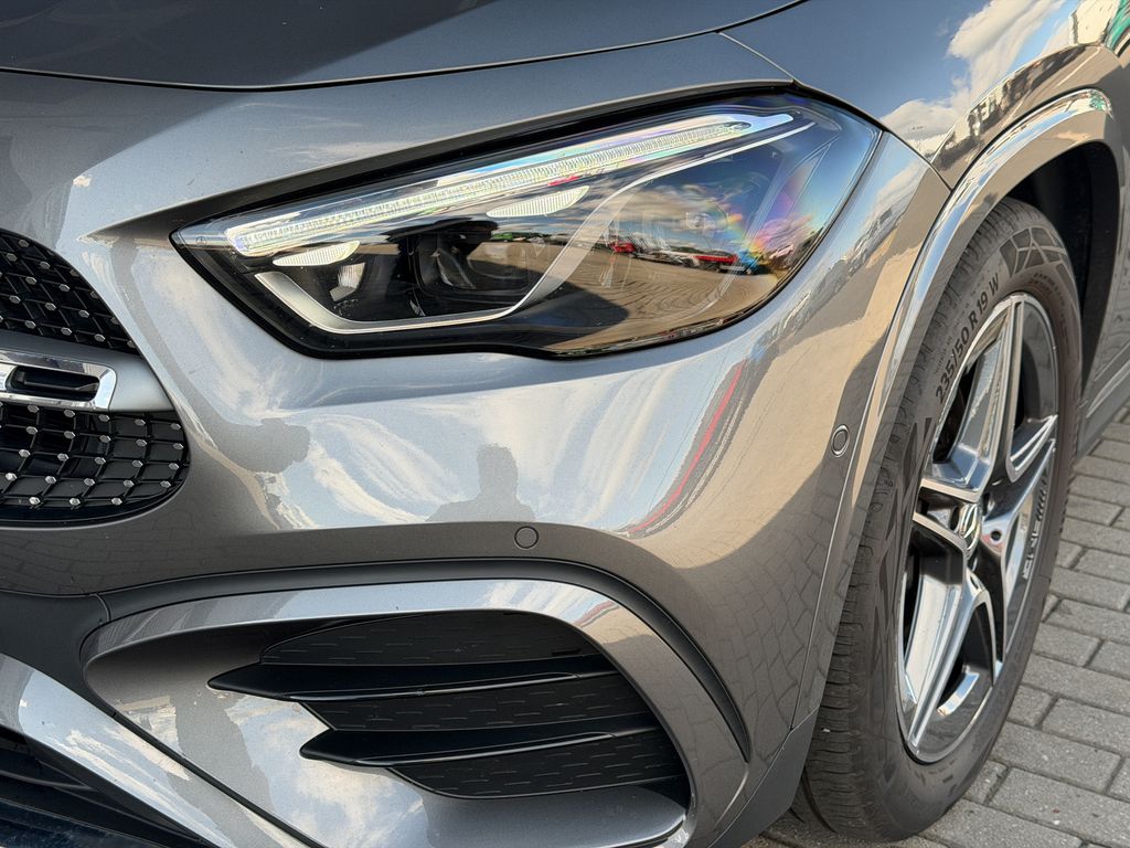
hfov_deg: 39.7
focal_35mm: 48
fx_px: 1567
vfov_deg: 30.3
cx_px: 565
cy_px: 424
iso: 100
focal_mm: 6.76
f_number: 1.78
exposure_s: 1/601
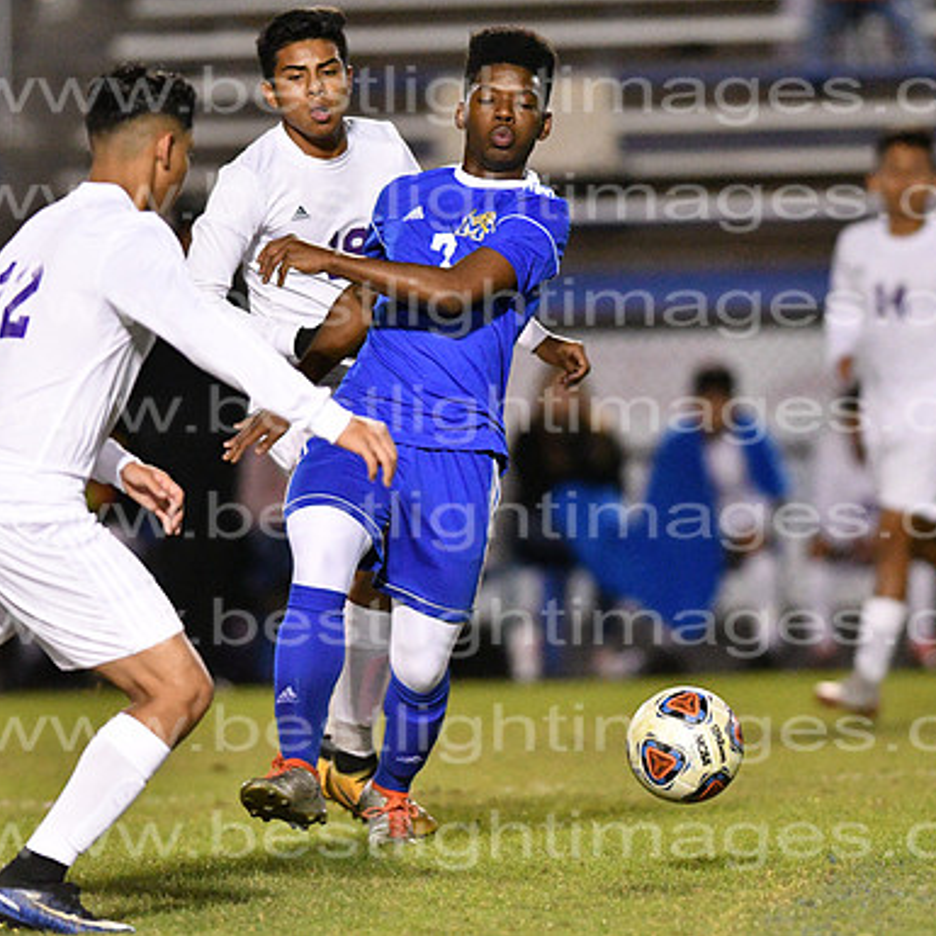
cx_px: 530
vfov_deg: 3.0
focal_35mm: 577
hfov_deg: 3.0
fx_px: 17651
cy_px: 468
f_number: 3.2
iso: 10000
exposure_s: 1/800
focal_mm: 300
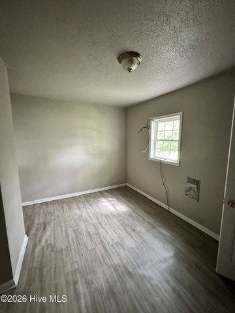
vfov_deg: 102.1
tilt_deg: -5.8
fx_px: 127
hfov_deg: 85.7
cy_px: 156
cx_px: 118
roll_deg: +0.7
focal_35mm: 14
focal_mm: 2.22
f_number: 2.2
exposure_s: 1/60
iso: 1250
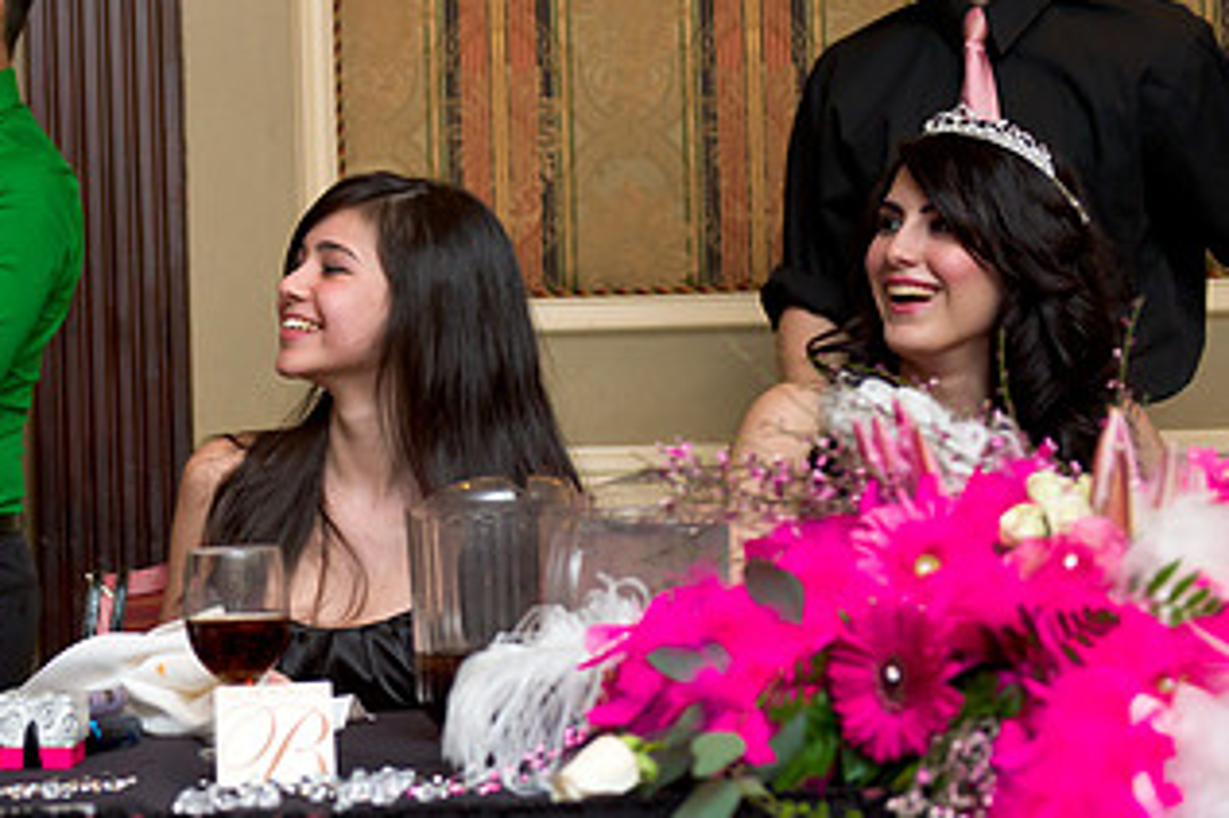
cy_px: 310
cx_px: 322
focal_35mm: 95
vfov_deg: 14.4
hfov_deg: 21.3
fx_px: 3241
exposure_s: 1/125
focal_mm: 52
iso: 1600
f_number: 3.2
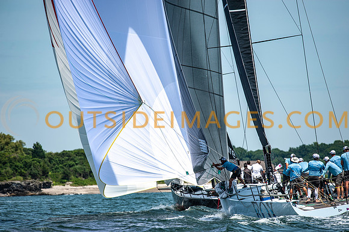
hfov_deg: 6.9
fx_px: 2907
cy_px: 116
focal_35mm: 300
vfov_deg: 4.6
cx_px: 174
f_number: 5.6
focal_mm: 300
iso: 250
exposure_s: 1/2000
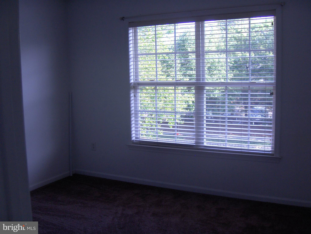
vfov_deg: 36.9
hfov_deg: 47.8
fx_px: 351
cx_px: 156
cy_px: 117
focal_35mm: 39
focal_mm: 8
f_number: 2.8
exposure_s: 1/159
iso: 197
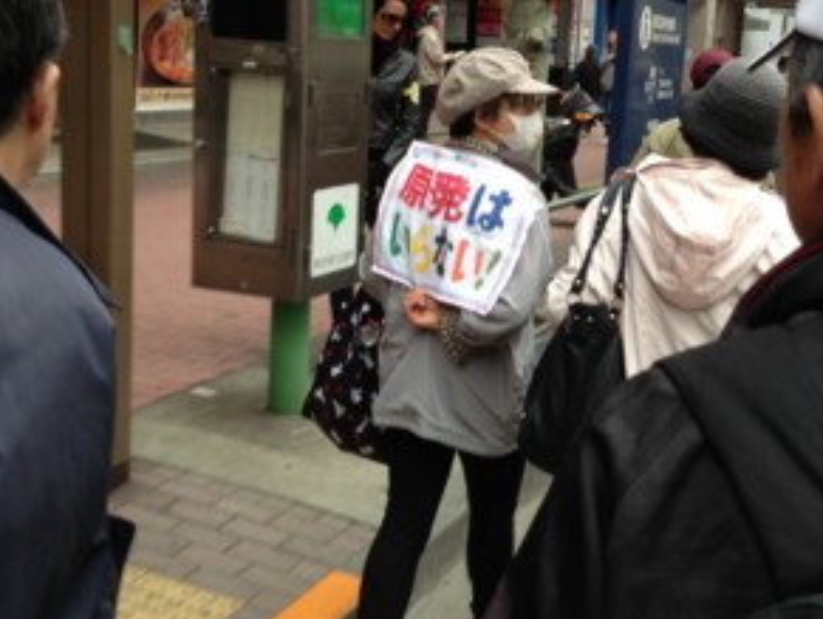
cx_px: 535
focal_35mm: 51
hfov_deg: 37.1
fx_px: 1214
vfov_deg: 28.6
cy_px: 252
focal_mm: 4.13
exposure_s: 1/60
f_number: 2.4
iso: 50
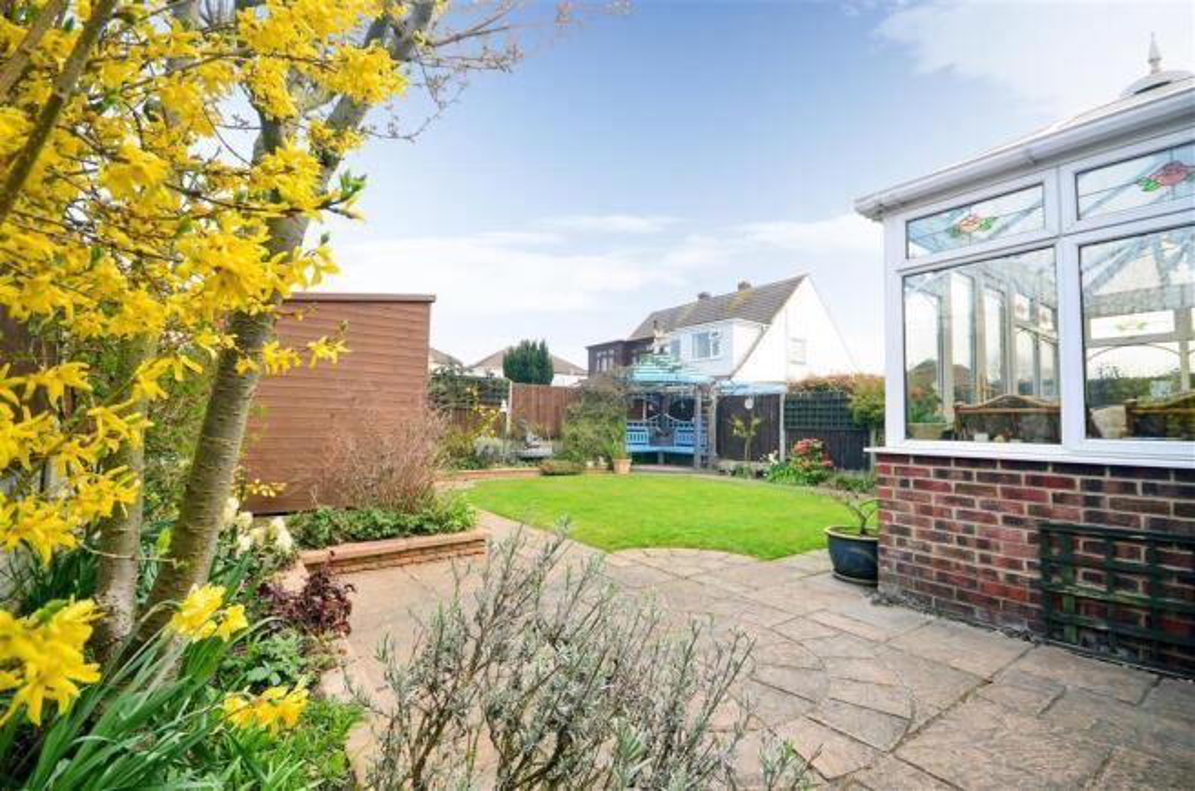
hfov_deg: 100.5
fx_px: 497
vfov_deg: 77.0
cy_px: 396
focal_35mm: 15
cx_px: 598
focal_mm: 10
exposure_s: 1/125
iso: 200
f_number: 7.1
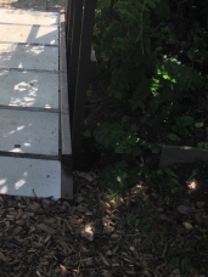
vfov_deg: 25.7
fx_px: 593
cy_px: 40
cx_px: -2
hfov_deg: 19.3
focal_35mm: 74
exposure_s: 1/602
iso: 50
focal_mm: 4.12
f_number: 2.4
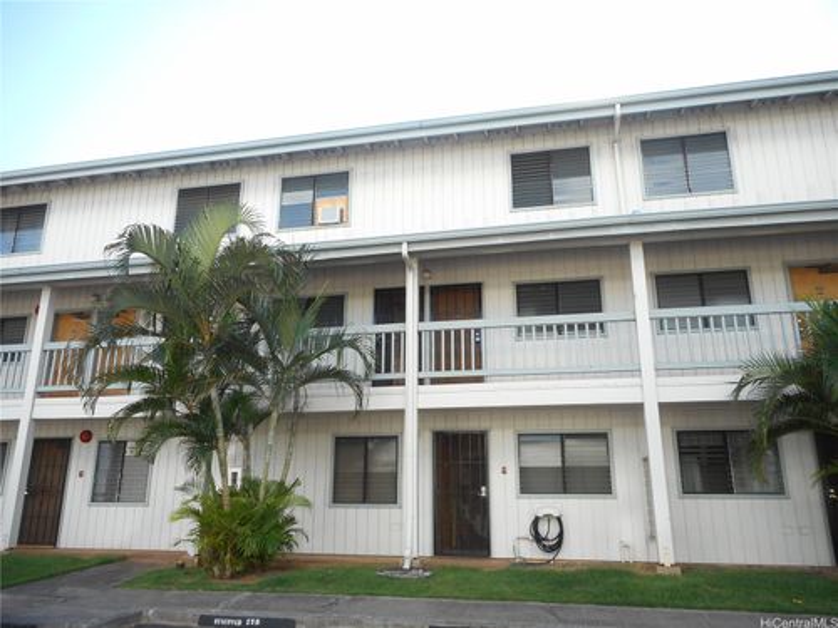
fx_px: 605
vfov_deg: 54.9
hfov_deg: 69.4
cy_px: 314
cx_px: 419
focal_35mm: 25
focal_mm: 4.5
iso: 80
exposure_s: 1/125
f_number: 3.7
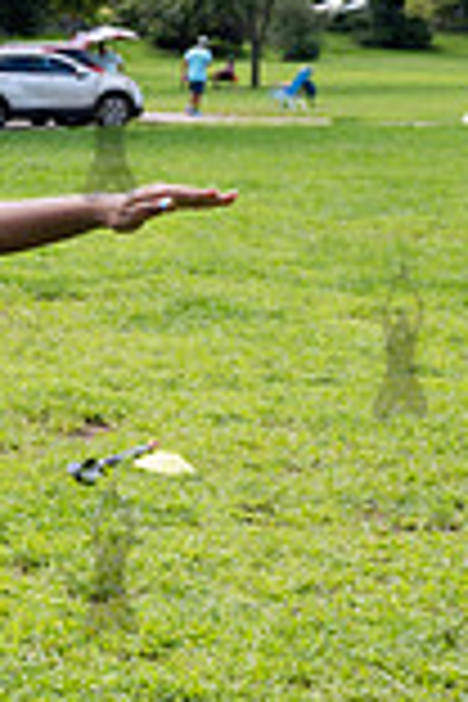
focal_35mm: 96
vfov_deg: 21.2
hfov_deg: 12.5
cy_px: 272
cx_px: -470
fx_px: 1872
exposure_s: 1/500
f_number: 3.5
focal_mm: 24
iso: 200
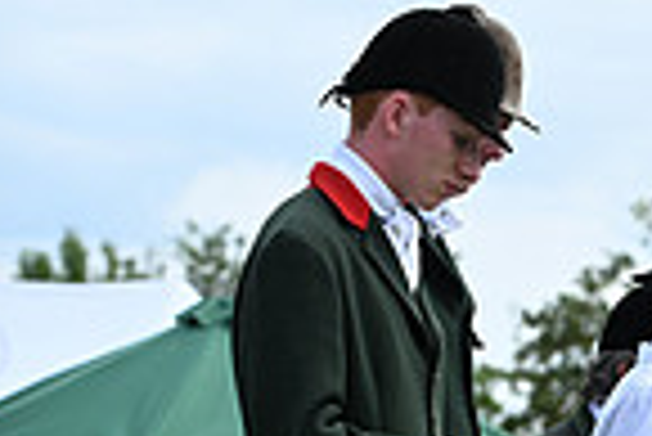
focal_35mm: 359
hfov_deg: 5.6
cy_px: 542
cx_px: 1214
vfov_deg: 3.8
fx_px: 6508
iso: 250
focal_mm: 90
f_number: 4.5
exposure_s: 1/1000
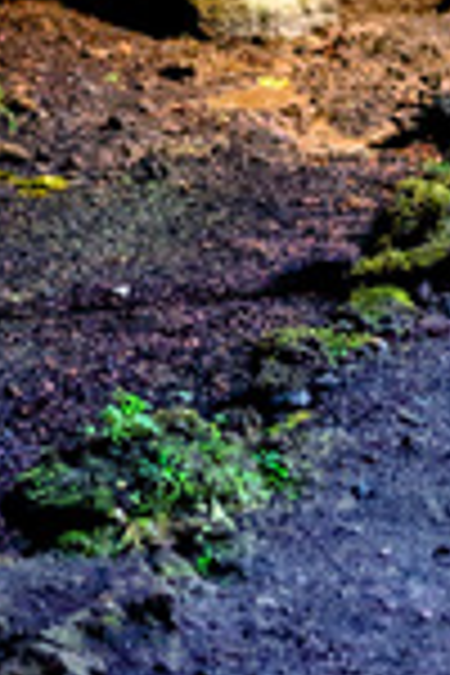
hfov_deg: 5.3
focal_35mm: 254
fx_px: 4762
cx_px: 1019
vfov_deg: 7.7
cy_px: -727
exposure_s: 1/50
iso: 12800
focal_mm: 35
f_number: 1.8
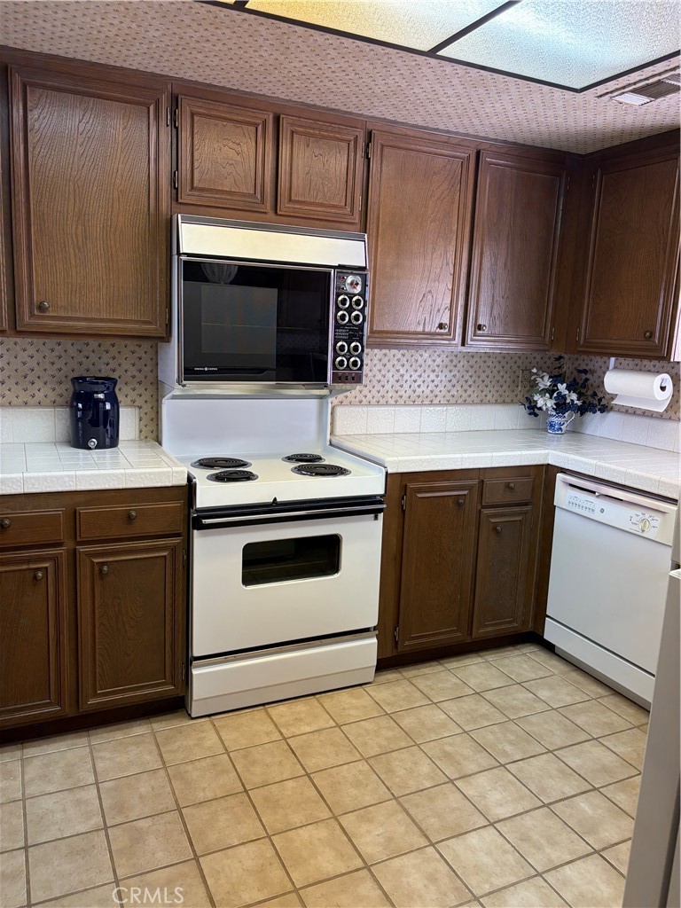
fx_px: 682
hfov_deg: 53.1
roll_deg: -2.2
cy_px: 454
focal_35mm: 26
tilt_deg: -9.3
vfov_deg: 67.3
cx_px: 340
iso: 80
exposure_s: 1/120
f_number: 1.6
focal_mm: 5.96
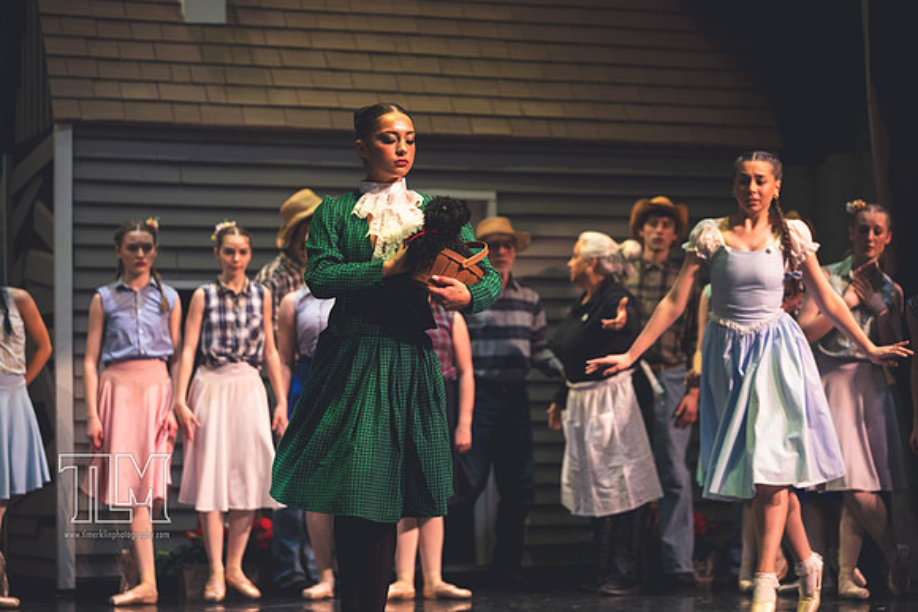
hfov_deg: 19.5
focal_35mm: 105
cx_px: 459
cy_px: 306
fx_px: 2678
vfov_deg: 13.0
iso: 1800
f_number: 2.8
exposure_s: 1/250
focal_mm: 105
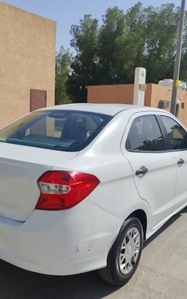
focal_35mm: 35
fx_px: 285
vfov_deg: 55.3
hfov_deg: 36.0
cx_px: 65
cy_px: 155
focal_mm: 5.52
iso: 50
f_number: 1.95
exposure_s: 1/3100
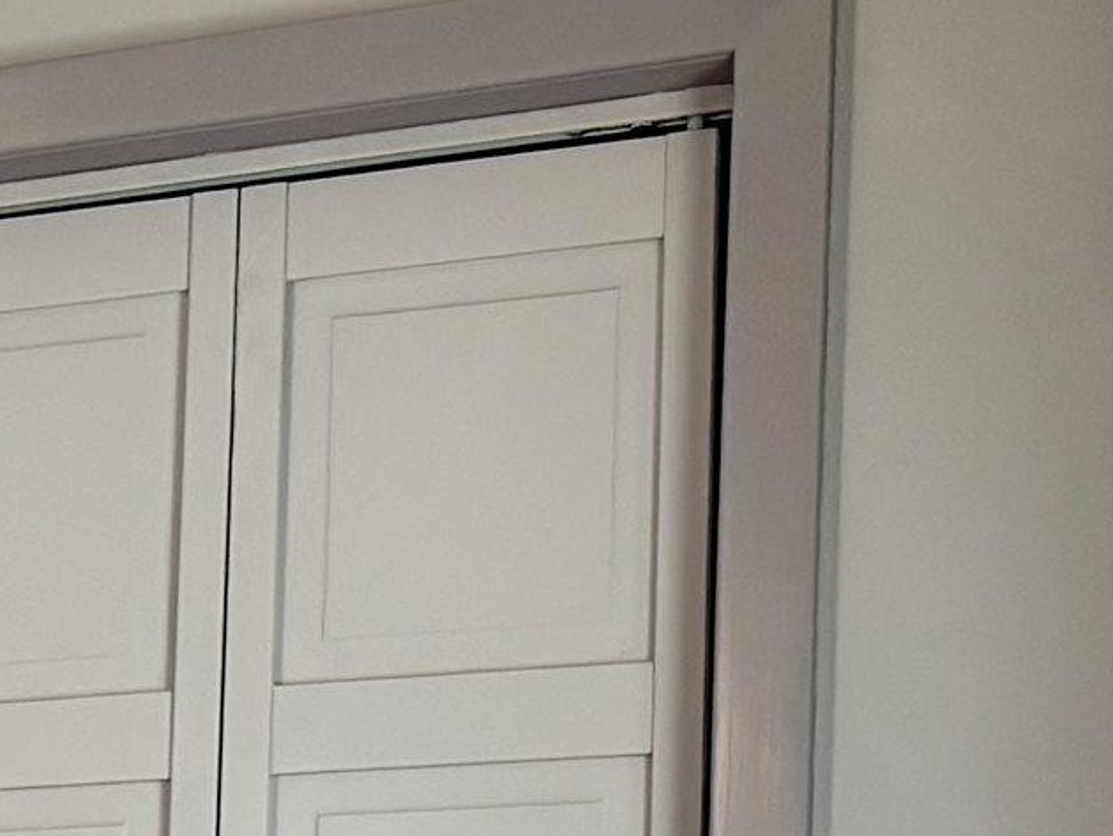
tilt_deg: +1.6
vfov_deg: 12.0
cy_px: 1304
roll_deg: -2.4
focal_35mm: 117
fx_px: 3763
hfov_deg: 14.2
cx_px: -1086
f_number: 1.78
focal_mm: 6.76
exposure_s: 1/60
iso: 250
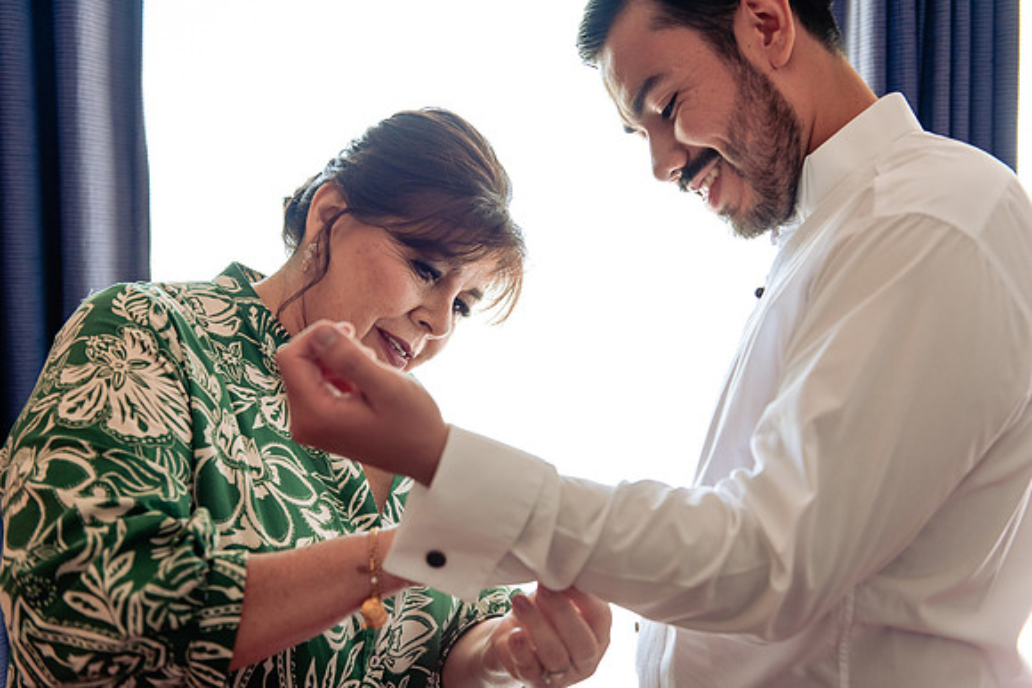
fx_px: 1378
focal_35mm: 48
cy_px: 344
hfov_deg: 41.1
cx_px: 516
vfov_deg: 28.1
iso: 800
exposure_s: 1/160
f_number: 3.5
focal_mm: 48
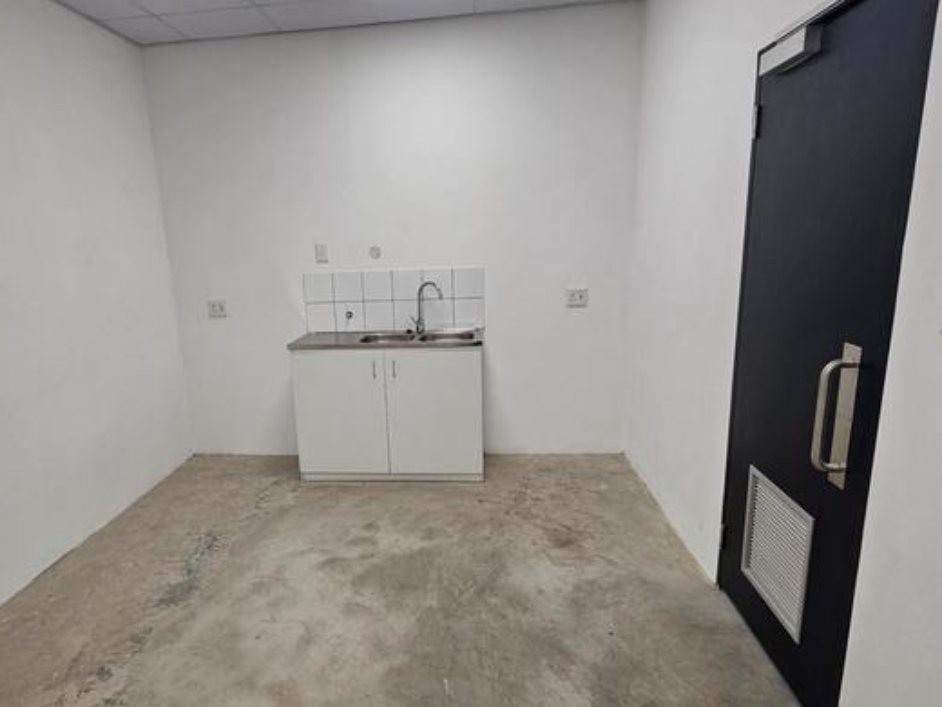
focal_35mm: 20
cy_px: 383
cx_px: 415
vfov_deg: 65.9
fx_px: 544
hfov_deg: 81.4
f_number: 2.2
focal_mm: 2.2
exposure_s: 1/100
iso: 80
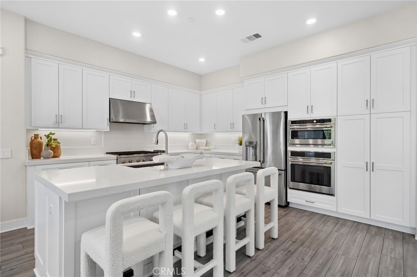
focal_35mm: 18
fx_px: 208
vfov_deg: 67.3
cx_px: 208
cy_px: 138
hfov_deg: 90.0
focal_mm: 18
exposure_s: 1/3.33
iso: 200
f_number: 9
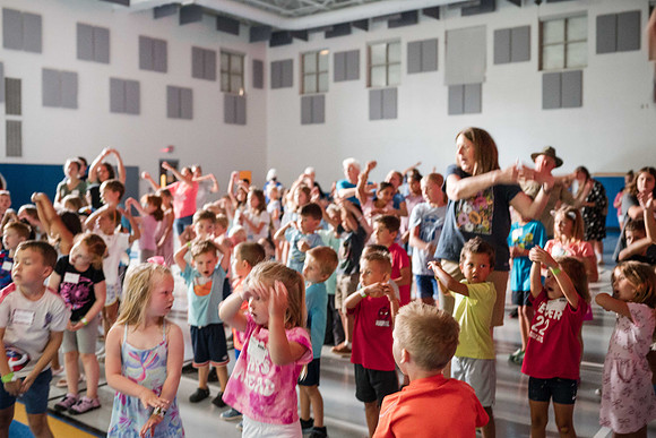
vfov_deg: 36.3
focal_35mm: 37
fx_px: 668
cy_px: 211
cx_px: 326
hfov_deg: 52.3
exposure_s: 1/60
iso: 6400
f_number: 2.8
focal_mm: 35
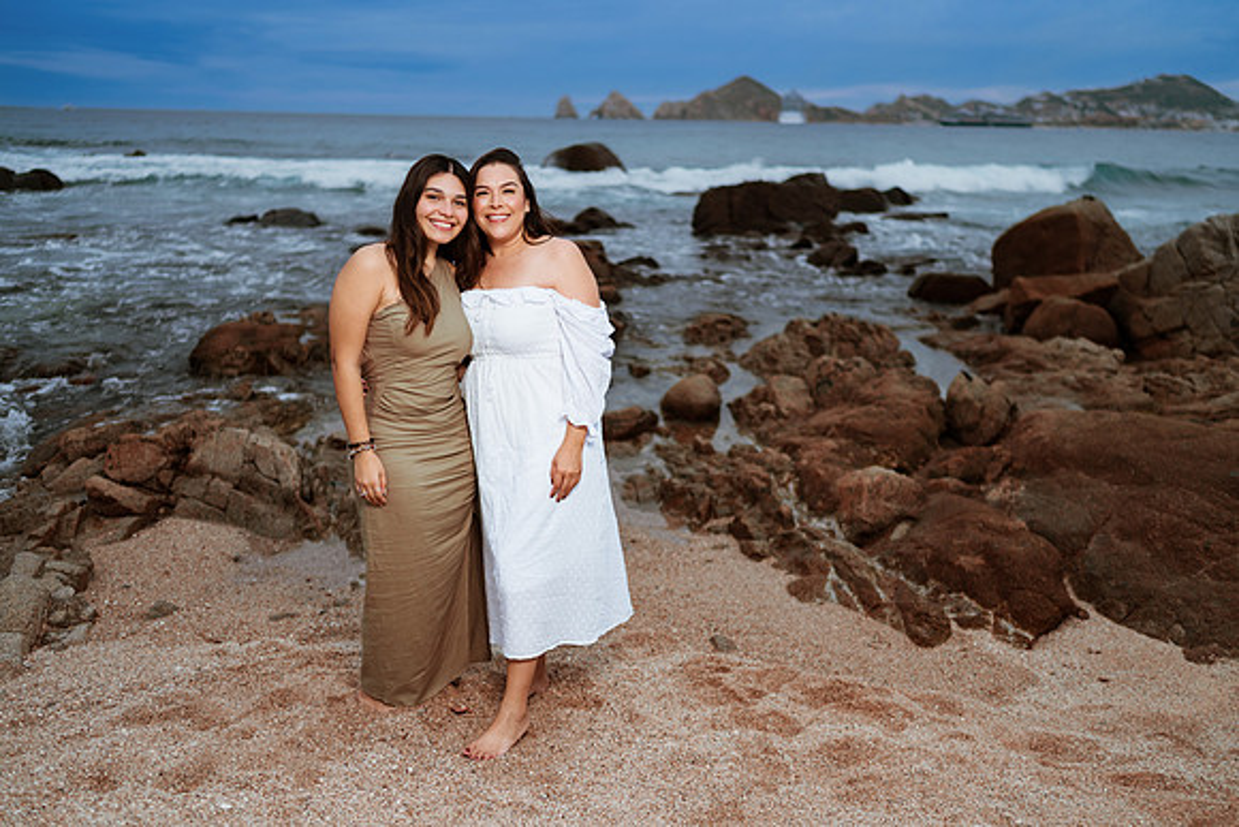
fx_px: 1205
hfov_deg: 54.4
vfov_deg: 37.9
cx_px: 620
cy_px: 414
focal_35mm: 35
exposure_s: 1/640
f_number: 1.8
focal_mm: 35
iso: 100
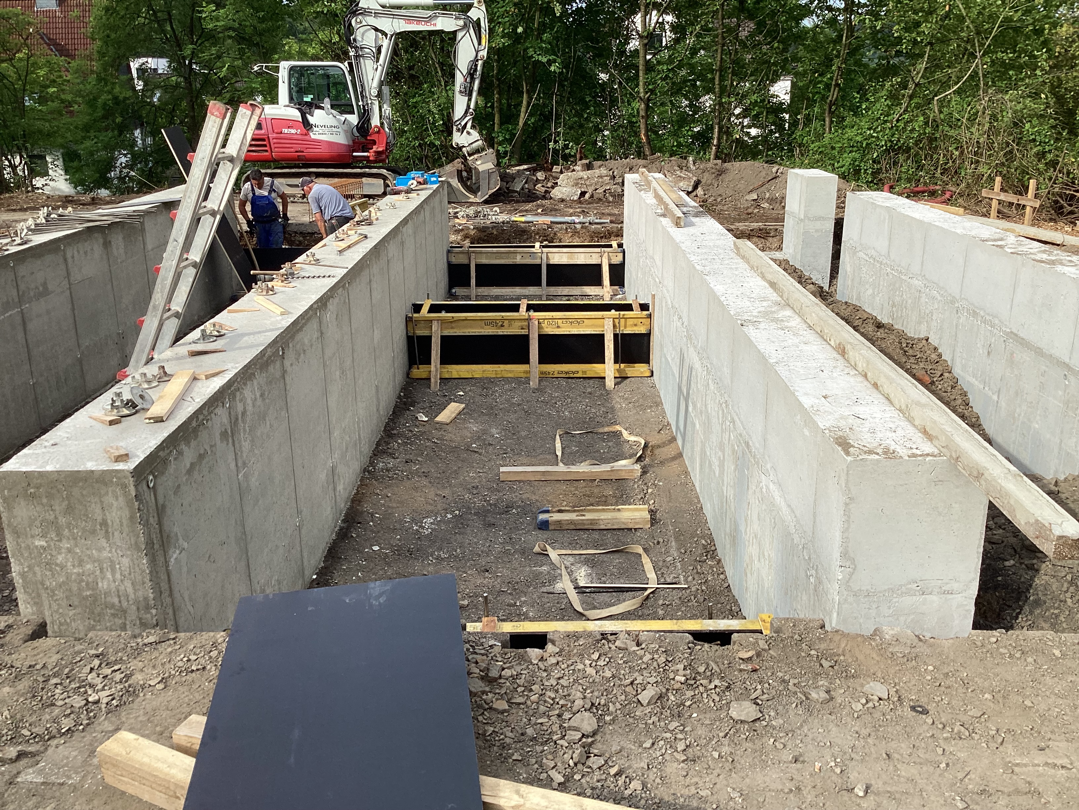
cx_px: 540
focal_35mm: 31
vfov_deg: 45.4
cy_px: 405
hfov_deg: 58.4
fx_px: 966
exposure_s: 1/662
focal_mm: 3.3
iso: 25
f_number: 2.4
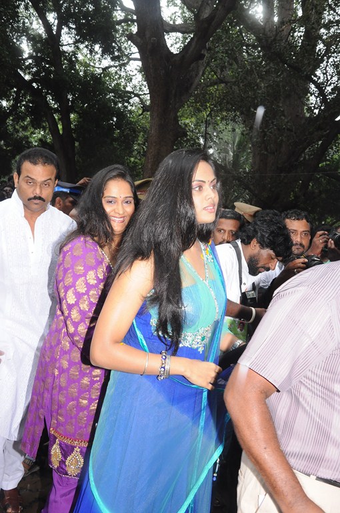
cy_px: 256
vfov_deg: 46.5
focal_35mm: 42
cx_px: 170
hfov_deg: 31.8
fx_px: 597
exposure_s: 1/125
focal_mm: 28
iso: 1250
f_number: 11
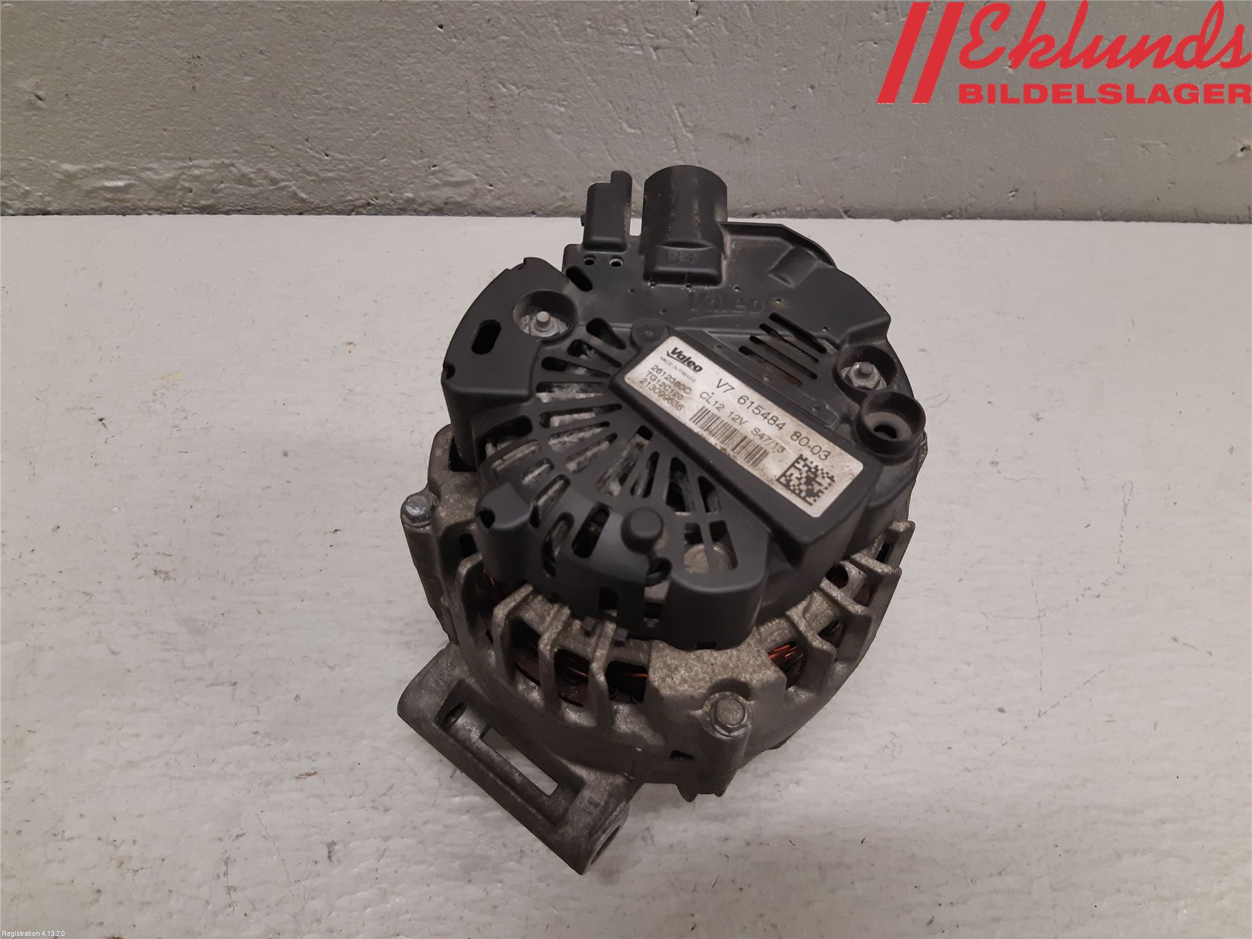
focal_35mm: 26
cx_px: 626
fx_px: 940
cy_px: 470
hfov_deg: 67.3
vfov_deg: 53.1
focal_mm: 3.93
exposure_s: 1/50
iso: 160
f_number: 1.7
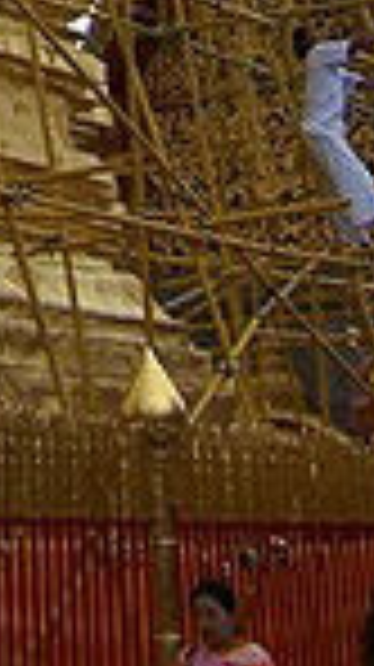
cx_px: -342
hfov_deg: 8.4
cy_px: -457
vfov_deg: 14.1
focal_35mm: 138
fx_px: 2439
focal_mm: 6
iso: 80
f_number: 4.5
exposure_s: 1/640
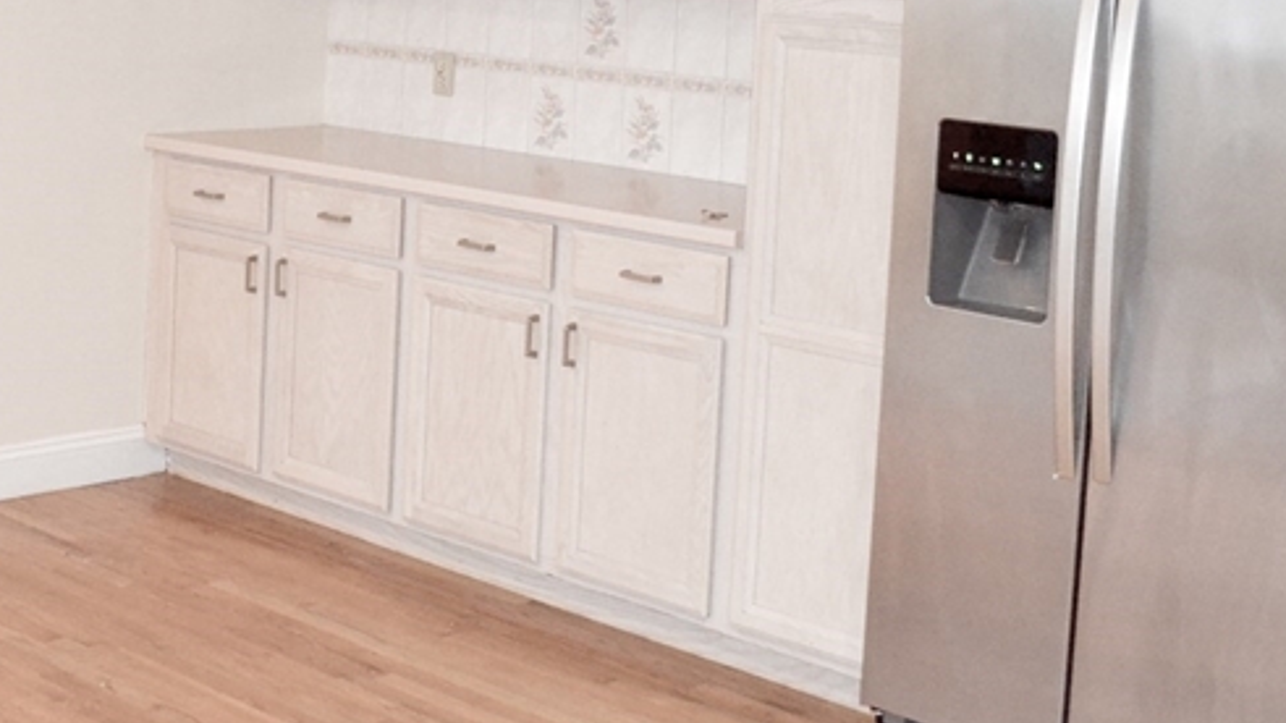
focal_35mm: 59
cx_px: 296
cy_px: 35
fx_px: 2012
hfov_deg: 34.6
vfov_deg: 19.9
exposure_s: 1/60
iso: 2200
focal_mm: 18
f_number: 3.5
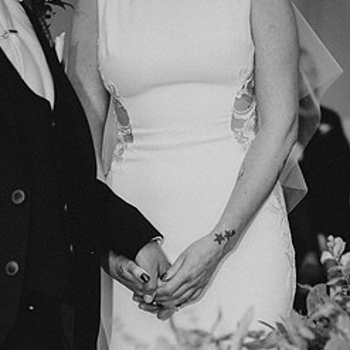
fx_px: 1327
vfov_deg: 14.9
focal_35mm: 116
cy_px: 309
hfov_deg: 15.0
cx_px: 159
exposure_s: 1/250
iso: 1600
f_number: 3.2
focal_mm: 75
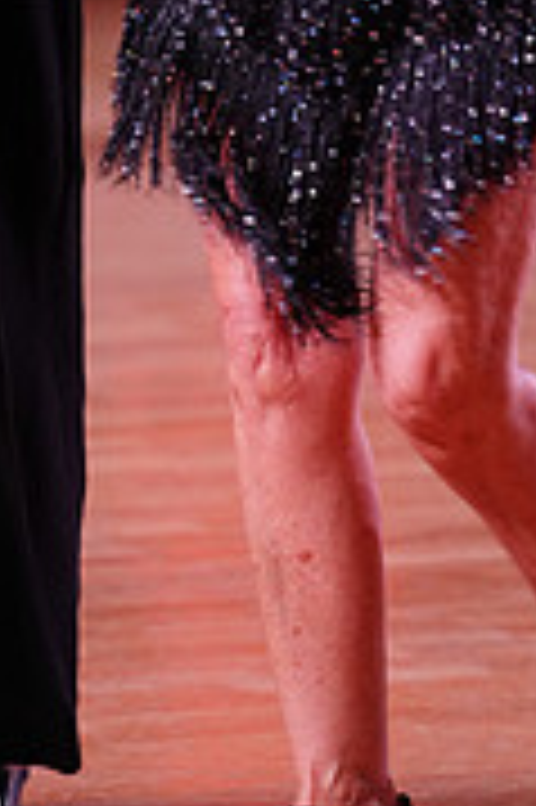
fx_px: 9062
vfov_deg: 5.1
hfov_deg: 3.4
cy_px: -158
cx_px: 56
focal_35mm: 405
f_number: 2.8
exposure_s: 1/250
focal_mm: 125
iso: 800
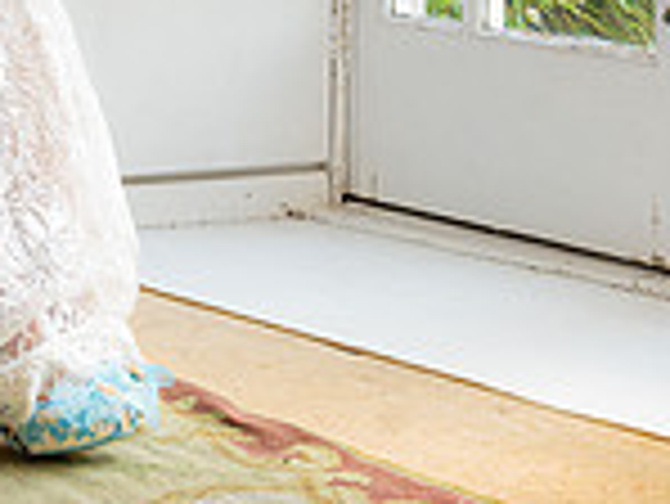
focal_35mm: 131
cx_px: -31
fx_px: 2538
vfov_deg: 11.0
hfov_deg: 14.7
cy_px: -160
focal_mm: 35
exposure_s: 1/160
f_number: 7.1
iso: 1000
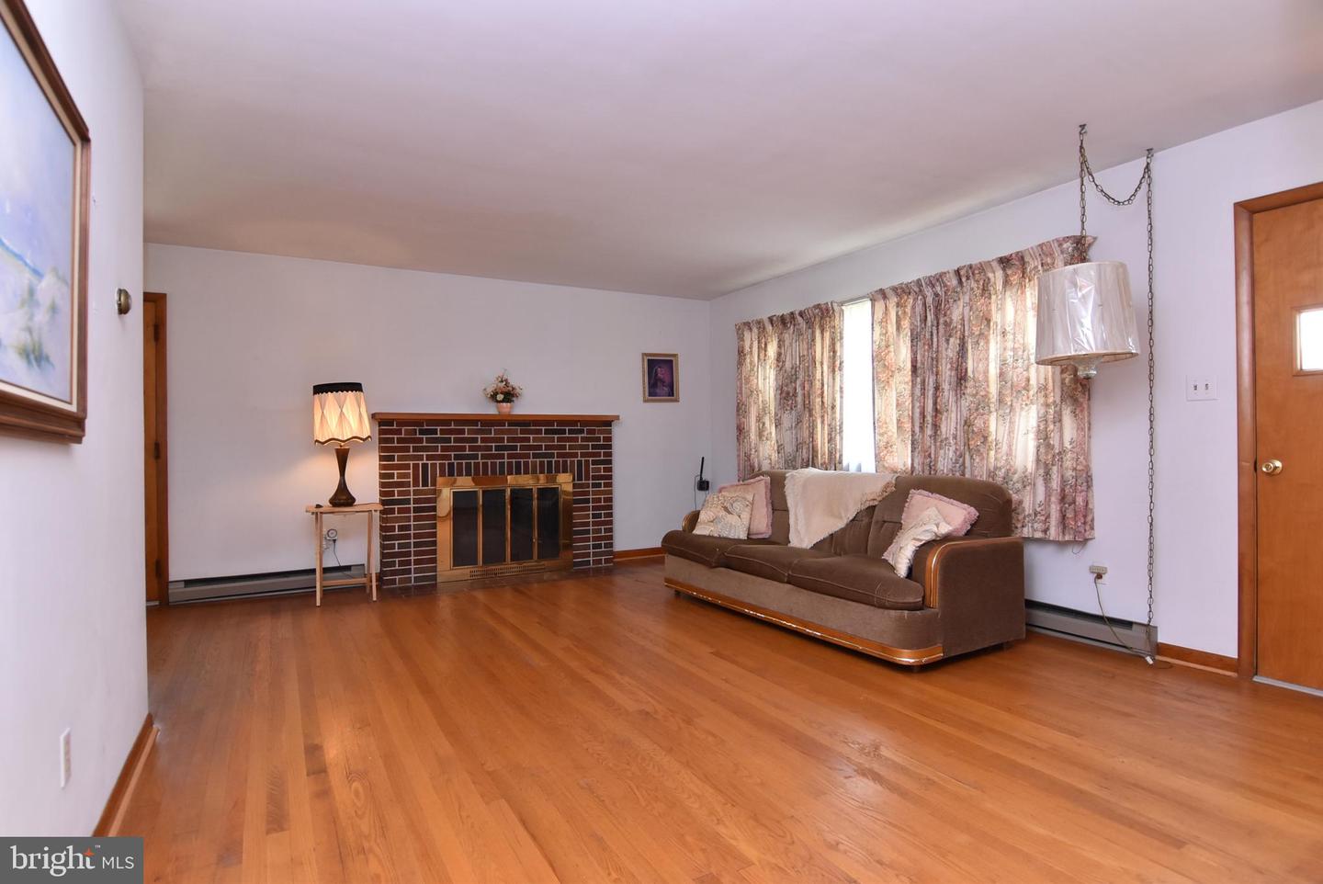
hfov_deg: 90.0
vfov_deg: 67.5
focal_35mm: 18
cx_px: 662
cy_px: 442
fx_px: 662
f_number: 6.3
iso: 800
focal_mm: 12
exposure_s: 1/80
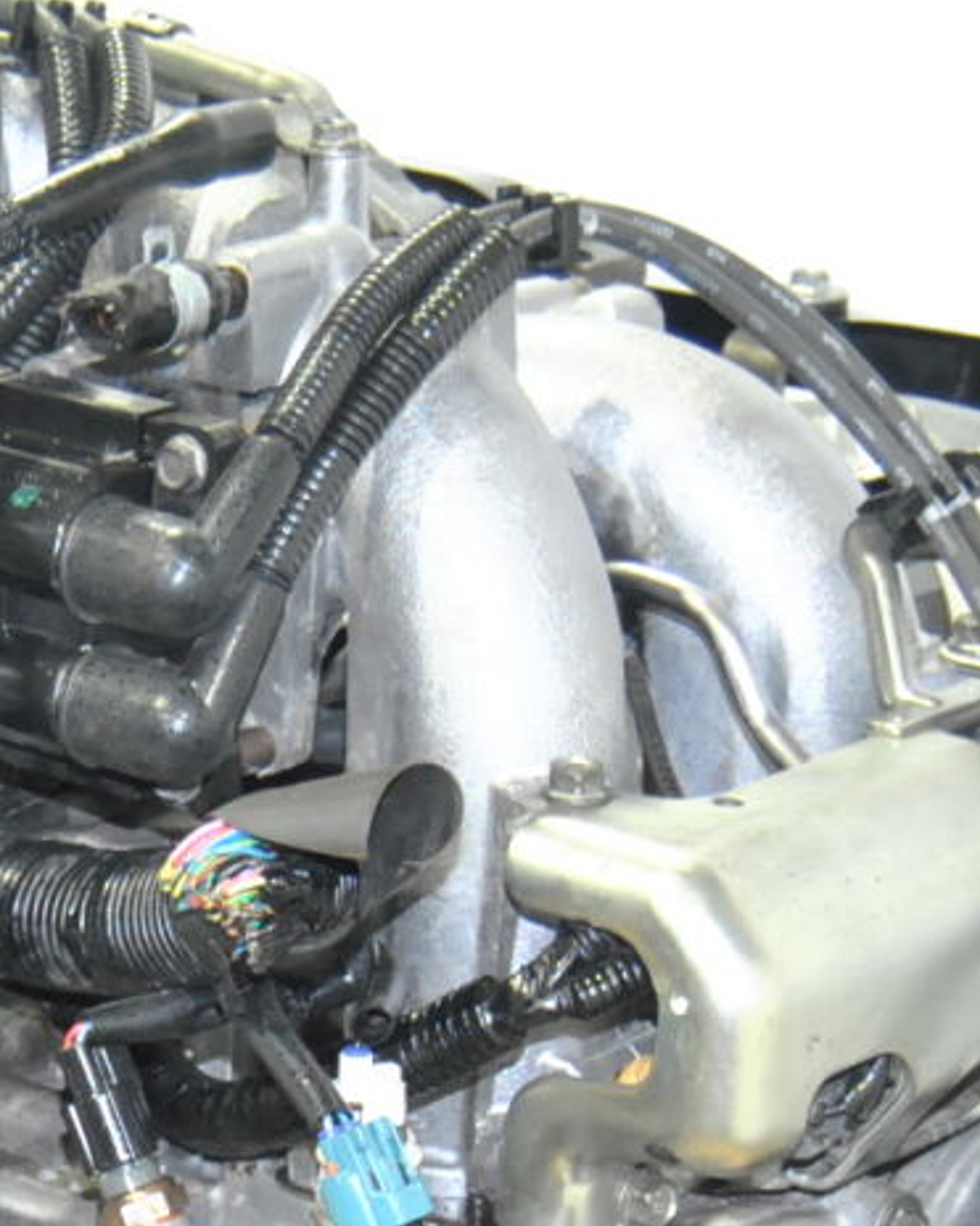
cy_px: 1185
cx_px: -169
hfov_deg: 10.1
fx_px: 5463
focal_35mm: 151
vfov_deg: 12.7
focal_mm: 31
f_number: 5
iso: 800
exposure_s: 1/60
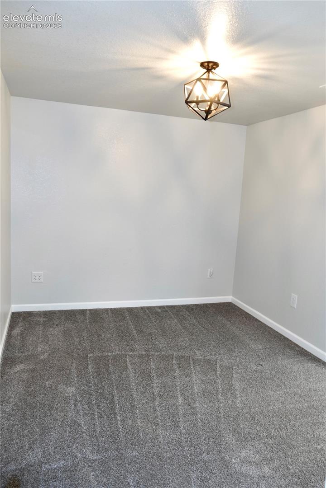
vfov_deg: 67.4
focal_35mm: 27
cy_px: 244
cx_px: 163
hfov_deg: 47.9
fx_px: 367
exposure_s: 1/13
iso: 320
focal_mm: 18
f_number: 6.3
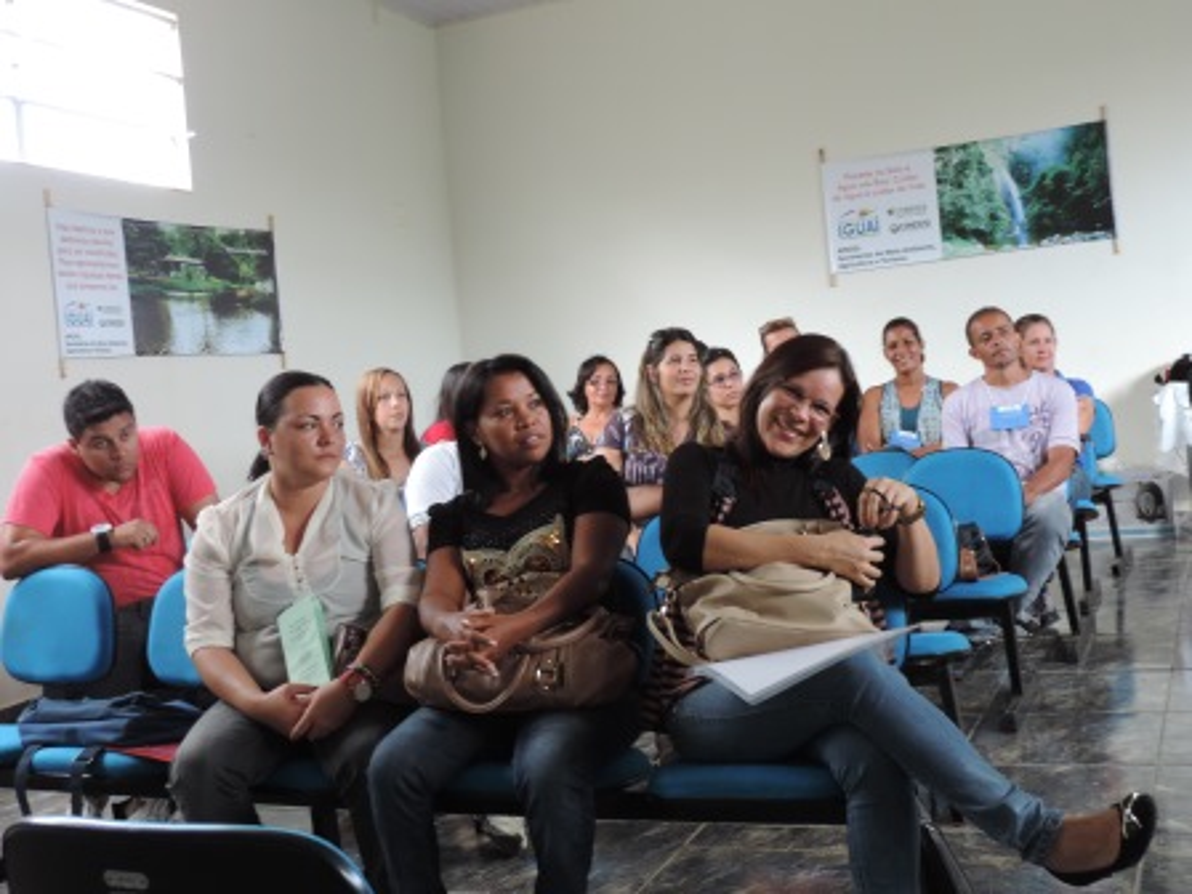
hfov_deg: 43.9
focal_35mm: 43
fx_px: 1481
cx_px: 596
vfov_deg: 33.6
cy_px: 447
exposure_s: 1/20
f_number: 3.4
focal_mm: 7.6
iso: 400
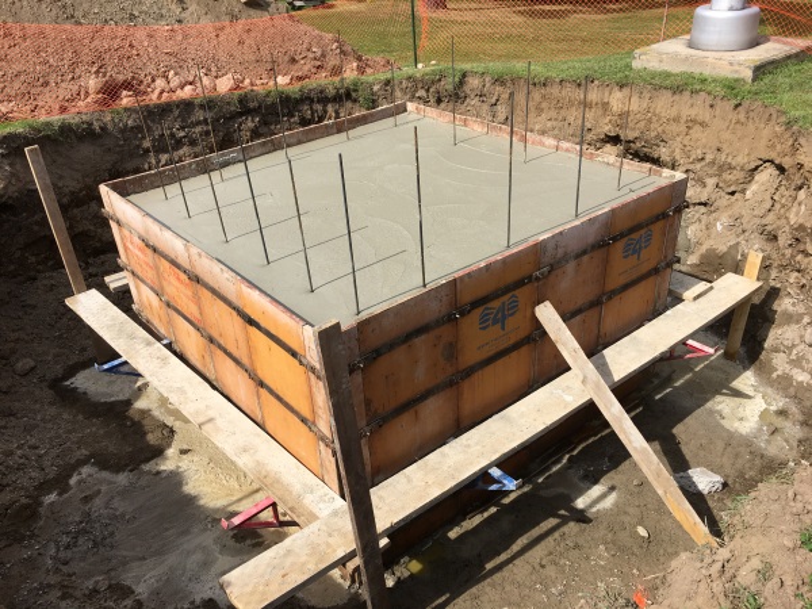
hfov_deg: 61.7
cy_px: 304
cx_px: 406
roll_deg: +3.8
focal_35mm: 29
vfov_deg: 48.2
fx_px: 680
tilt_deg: -30.4
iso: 25
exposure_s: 1/1068
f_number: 2.2
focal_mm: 4.15
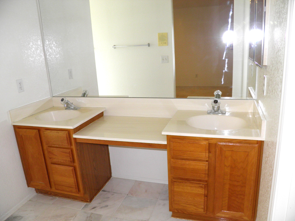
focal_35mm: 28
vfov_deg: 49.7
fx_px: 239
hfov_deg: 63.4
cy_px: 110
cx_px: 148
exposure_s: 1/30
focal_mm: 4.9
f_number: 2.8
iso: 100
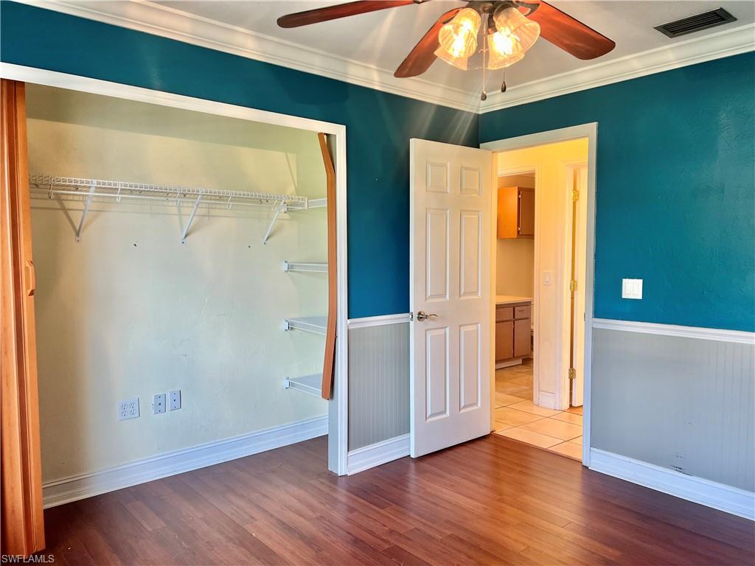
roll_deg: +0.3
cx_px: 378
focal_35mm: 26
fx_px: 567
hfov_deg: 67.3
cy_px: 283
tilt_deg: -3.8
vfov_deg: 53.1
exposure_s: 1/60
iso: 80
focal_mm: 5.7
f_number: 1.5
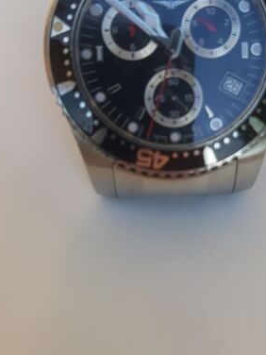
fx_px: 471
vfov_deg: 41.0
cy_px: 136
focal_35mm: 46
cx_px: 172
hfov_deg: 31.3
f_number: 1.7
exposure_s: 1/595
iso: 40
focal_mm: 3.93
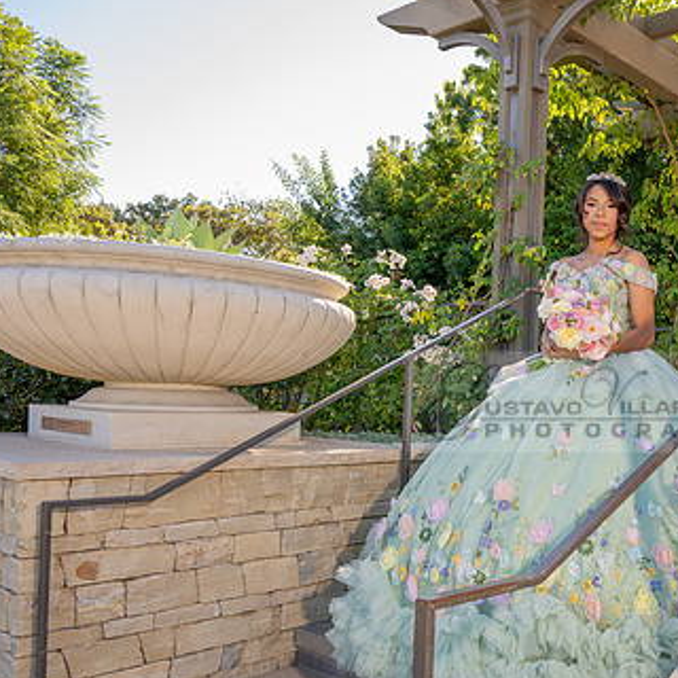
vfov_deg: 44.7
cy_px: 402
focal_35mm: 37
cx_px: 591
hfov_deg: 41.8
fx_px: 820
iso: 200
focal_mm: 24
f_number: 5
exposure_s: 1/200
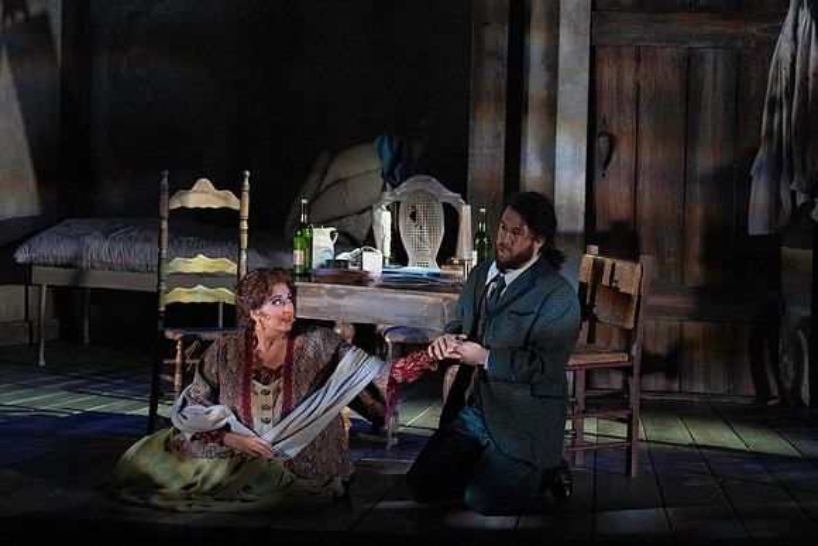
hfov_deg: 5.2
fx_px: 9091
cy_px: 273
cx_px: 409
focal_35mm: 400
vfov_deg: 3.4
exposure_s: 1/320
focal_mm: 400
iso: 16000
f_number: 7.1
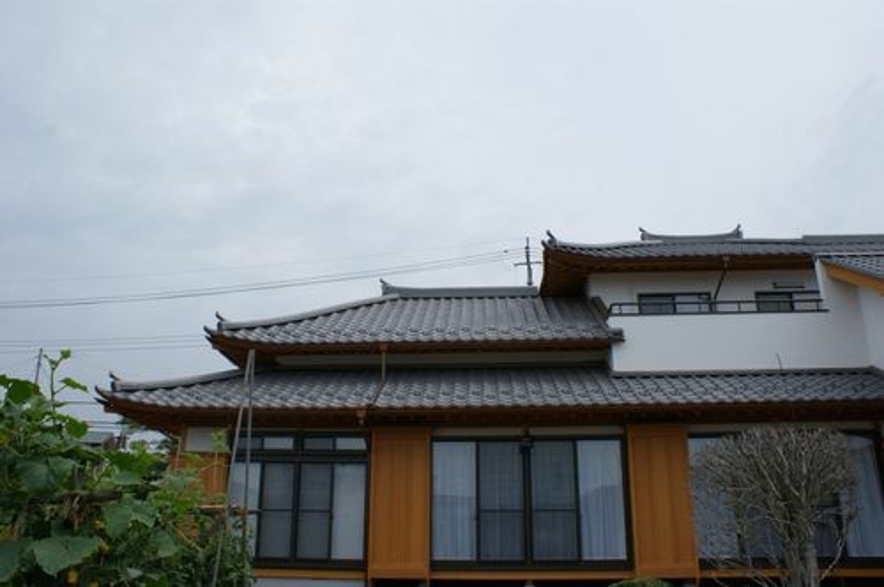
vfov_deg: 47.8
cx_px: 442
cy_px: 294
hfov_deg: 67.4
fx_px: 662
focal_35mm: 27
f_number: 10
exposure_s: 1/250
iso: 100
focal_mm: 18
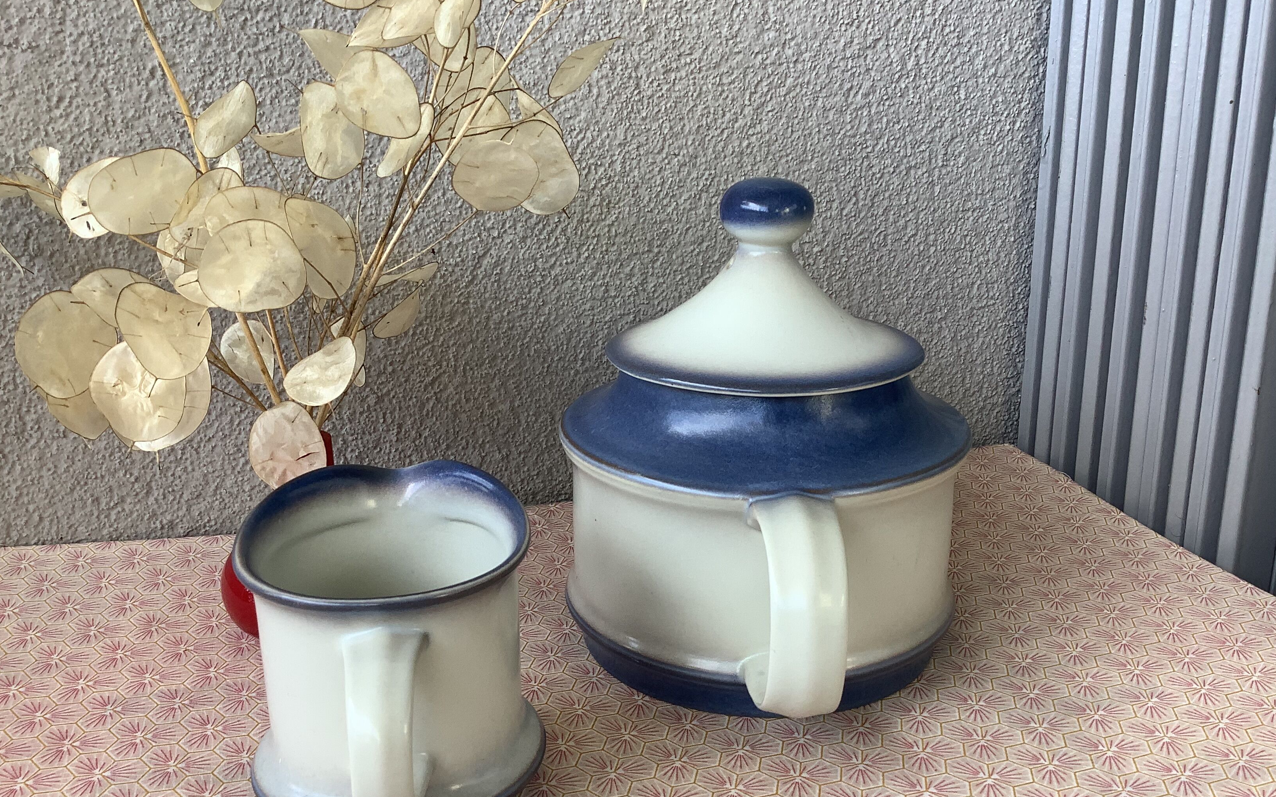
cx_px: 640
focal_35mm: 33
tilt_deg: -18.0
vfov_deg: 38.2
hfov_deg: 58.1
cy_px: 478
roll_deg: +1.1
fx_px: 1148
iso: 32
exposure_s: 1/100
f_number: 2.4
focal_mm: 3.3
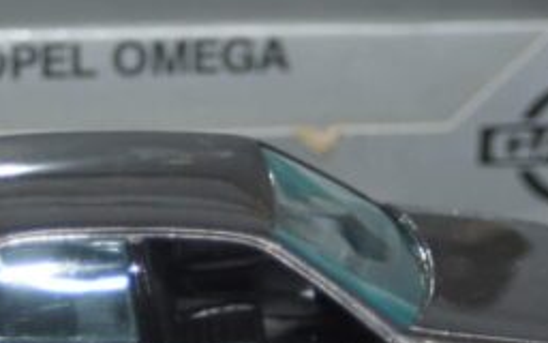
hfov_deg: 7.3
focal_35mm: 287
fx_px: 4286
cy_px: 375
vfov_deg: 4.6
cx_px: 178
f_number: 5.6
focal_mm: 80
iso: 200
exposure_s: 1/60
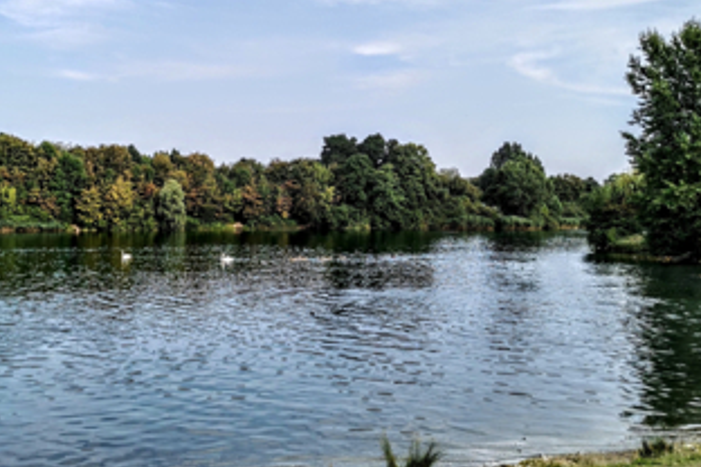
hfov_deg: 46.9
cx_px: 256
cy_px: 195
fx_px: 798
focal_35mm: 41
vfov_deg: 32.6
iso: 50
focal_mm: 5.56
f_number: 1.6
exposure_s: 1/2160
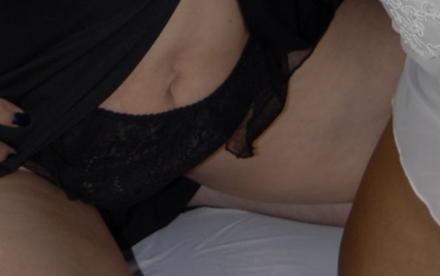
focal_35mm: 198
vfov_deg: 6.5
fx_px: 2376
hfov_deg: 10.6
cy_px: -240
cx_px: 220
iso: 100
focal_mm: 26
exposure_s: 1/60
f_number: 4
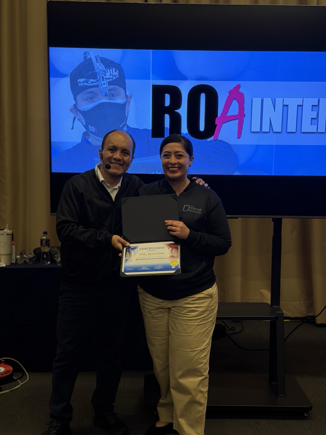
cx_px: 163
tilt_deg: -5.8
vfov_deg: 39.7
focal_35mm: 48
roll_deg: -0.7
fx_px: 603
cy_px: 218
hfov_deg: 30.3
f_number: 1.78
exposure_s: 1/48
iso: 250
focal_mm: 6.76
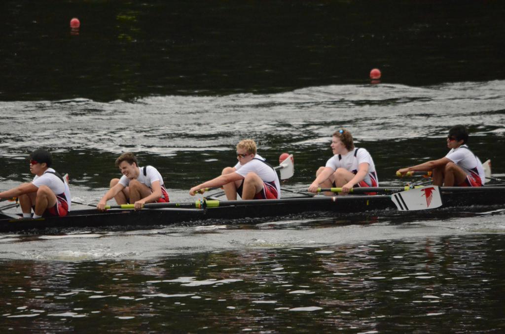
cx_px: 252
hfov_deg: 3.1
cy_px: 167
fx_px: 9448
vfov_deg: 2.0
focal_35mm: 675
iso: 6400
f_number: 7.1
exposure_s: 1/3200
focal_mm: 450
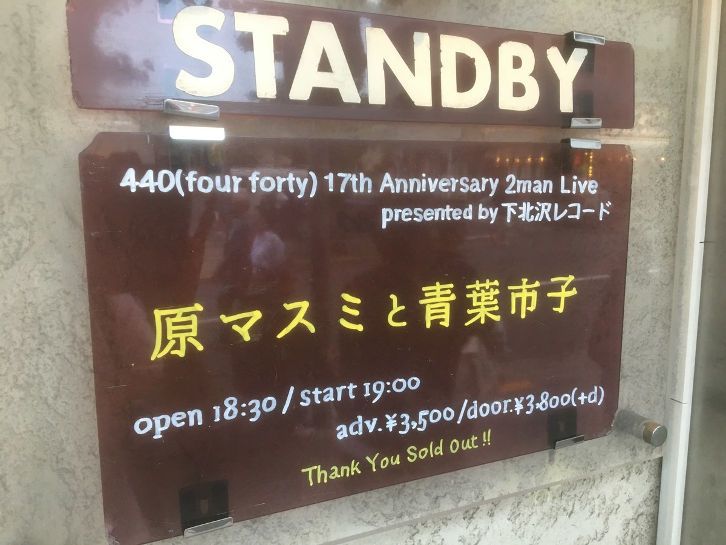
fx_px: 608
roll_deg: +0.0
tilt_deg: -8.5
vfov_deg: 48.2
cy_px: 272
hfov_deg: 61.7
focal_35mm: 29
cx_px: 363
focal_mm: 4.15
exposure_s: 1/30
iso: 100
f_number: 2.2
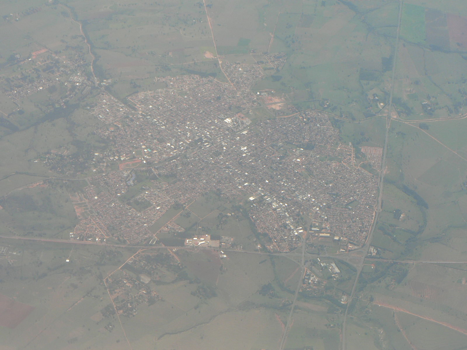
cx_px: 234
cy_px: 175
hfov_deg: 15.5
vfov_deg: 11.7
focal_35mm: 127
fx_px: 1713
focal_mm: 21.2
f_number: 4
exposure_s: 1/400
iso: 80
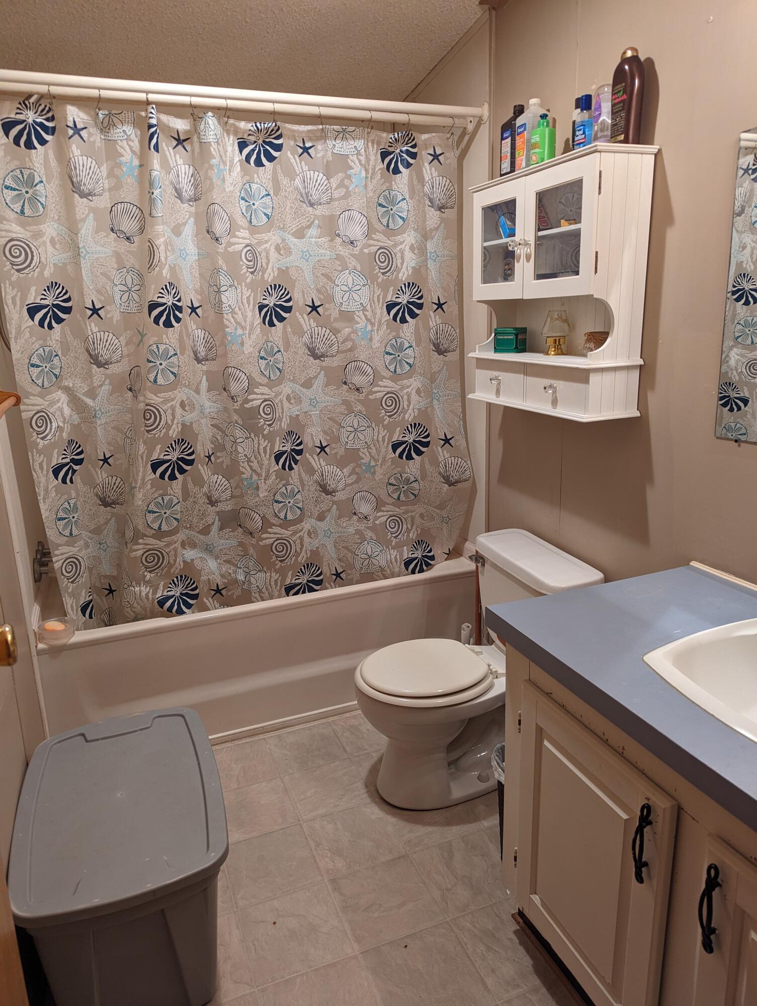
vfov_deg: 71.5
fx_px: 698
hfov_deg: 56.9
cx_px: 378
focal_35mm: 24
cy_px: 503
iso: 168
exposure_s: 1/24
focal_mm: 6.81
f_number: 1.85
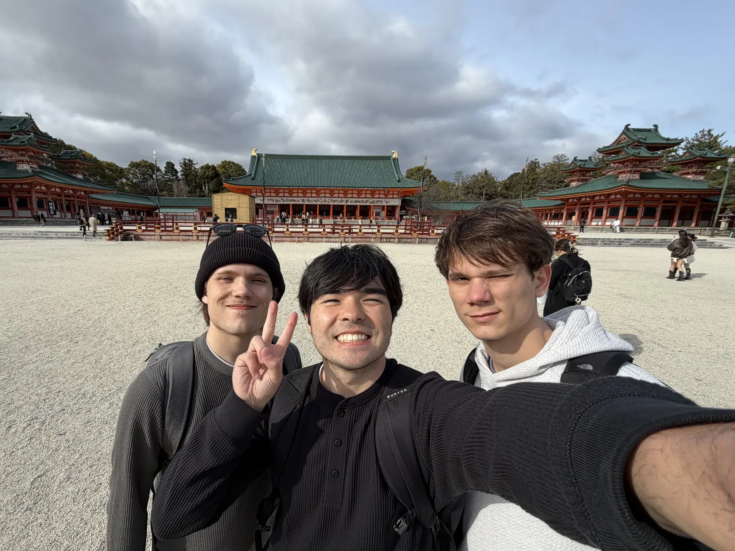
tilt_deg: -12.3
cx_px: 323
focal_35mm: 16
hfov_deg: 94.0
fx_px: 340
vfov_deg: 78.0
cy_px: 295
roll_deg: -0.2
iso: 25
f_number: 2.2
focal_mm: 2.22
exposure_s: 1/770
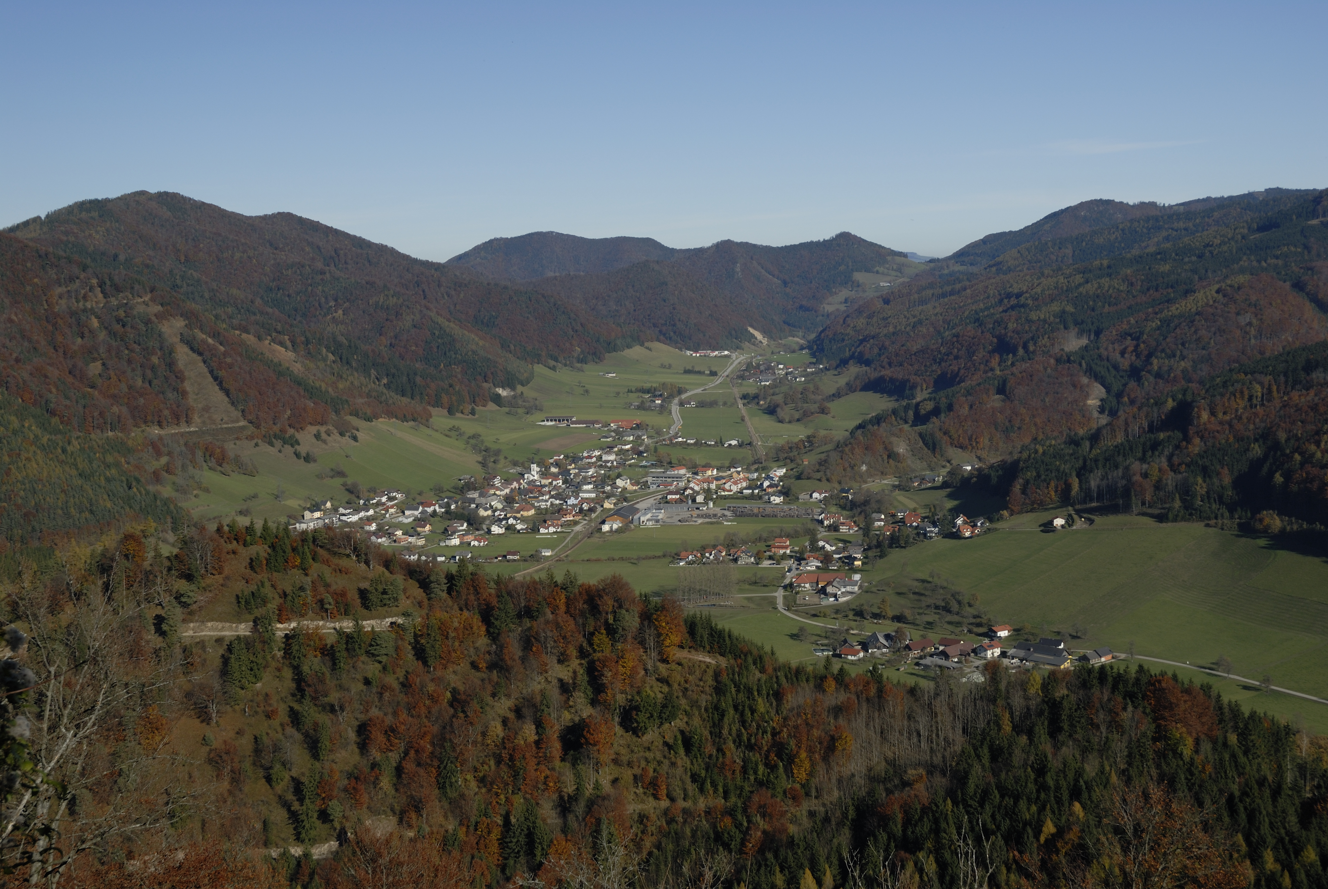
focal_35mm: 46
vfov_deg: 29.0
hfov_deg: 42.3
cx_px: 664
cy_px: 444
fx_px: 1717
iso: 100
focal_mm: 31
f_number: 6.3
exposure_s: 1/160
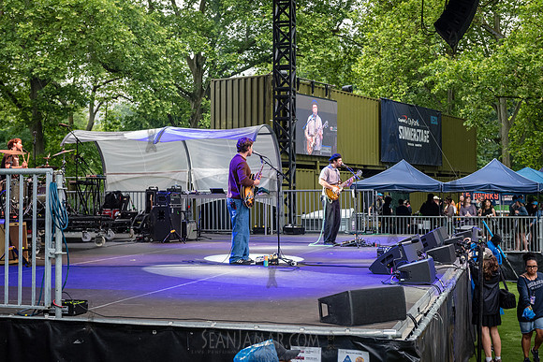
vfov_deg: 23.7
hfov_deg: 34.9
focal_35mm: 57
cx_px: 272
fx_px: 864
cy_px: 181
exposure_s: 1/250
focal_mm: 56
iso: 2000
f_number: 4.5
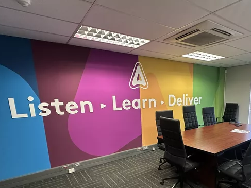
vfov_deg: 57.4
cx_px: 159
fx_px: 167
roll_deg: +1.2
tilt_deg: -11.1
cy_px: 128
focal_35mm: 23
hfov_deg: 72.6
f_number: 2.2
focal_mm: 2.22
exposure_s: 1/50
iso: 250
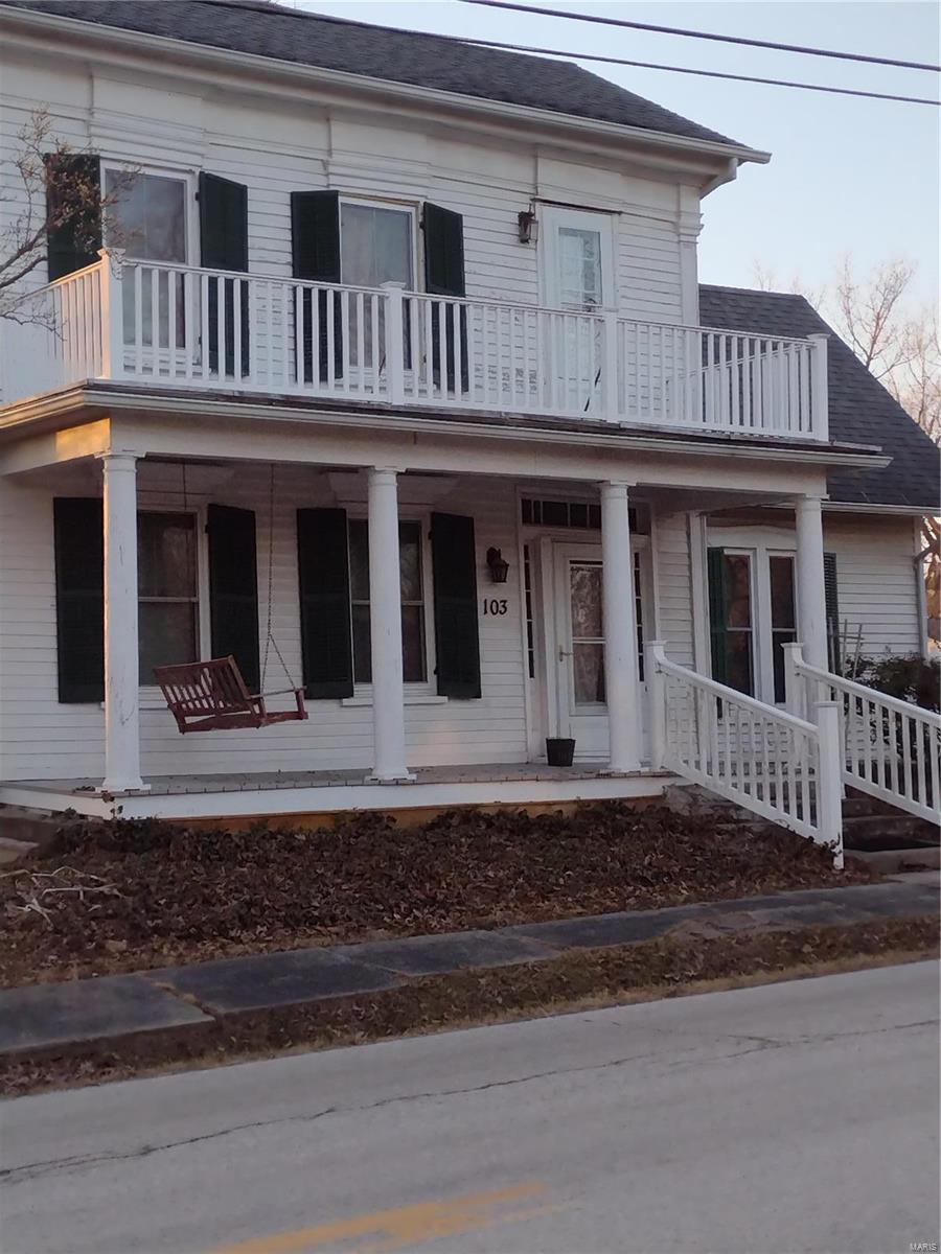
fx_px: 979
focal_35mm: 27
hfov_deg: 51.4
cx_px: 470
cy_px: 627
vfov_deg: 65.3
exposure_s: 1/432
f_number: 1.7
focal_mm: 4.71
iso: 100
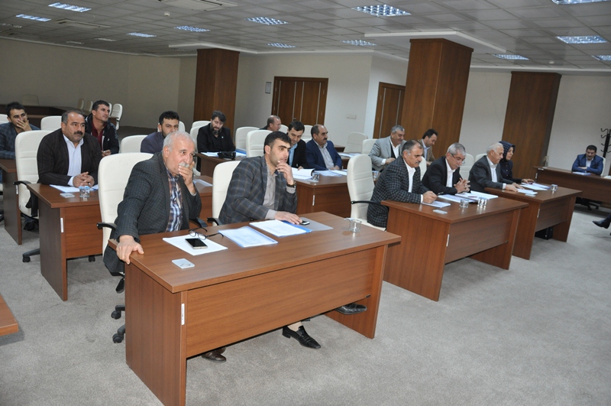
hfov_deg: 67.5
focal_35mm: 27
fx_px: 458
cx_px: 306
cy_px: 203
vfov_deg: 47.8
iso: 800
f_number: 3.5
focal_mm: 18
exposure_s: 1/60
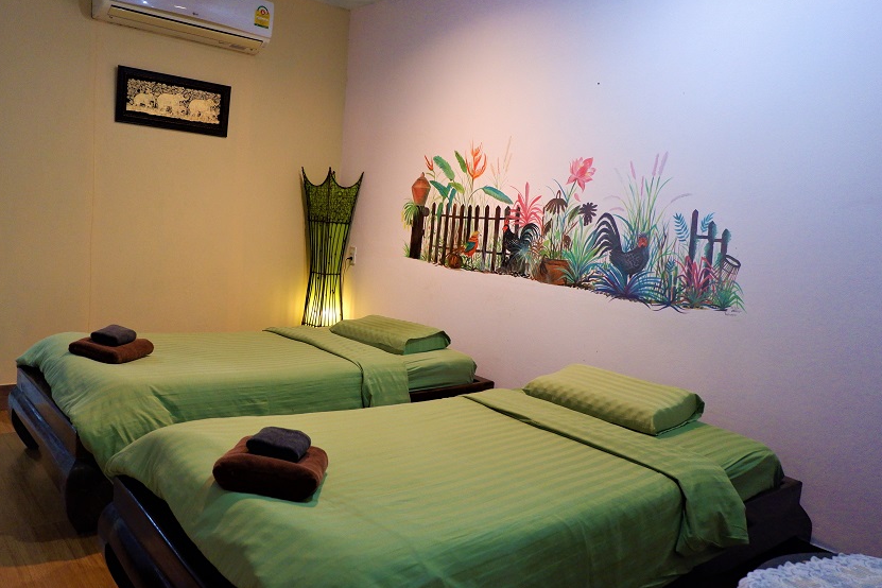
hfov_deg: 69.3
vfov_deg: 49.5
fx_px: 637
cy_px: 306
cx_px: 410
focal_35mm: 26
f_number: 3.5
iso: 2000
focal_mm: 16.7
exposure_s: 1/34
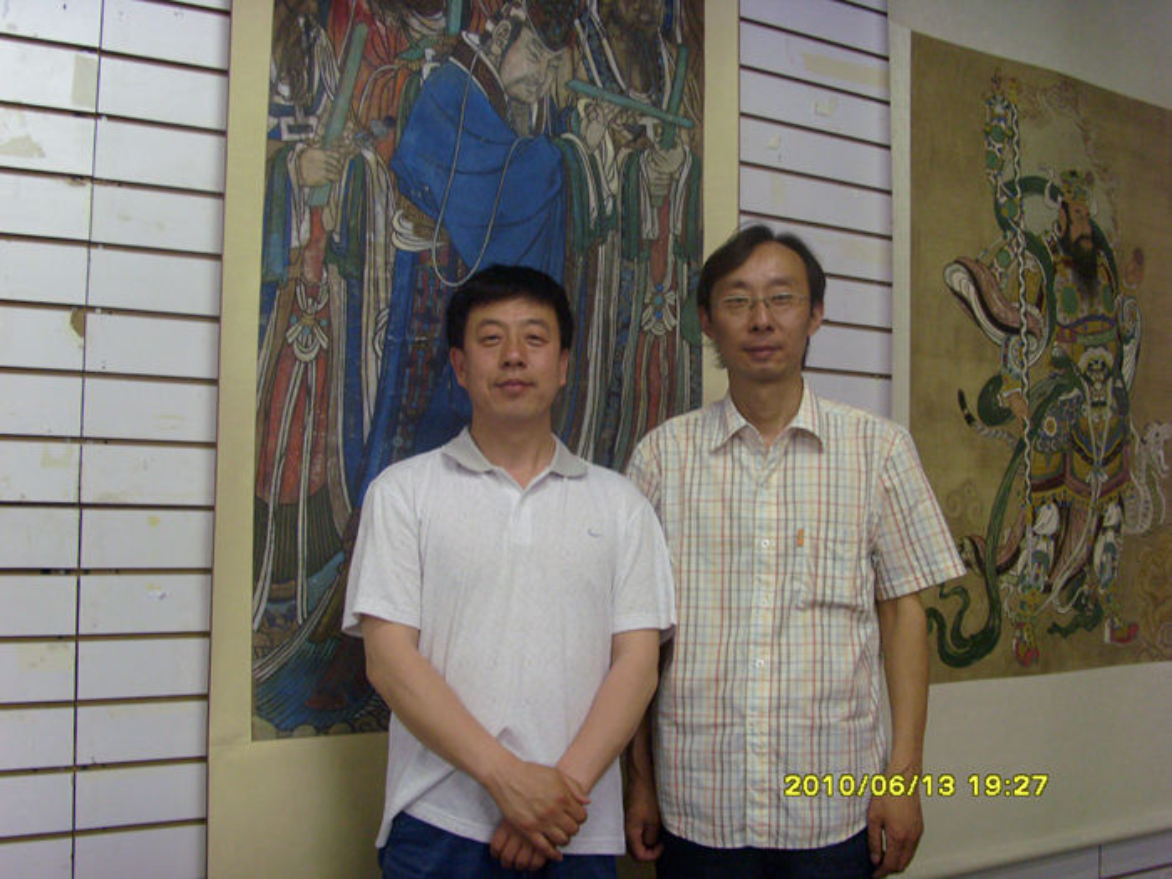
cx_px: 586
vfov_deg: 39.7
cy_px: 440
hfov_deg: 51.4
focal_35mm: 36
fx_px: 1219
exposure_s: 1/20
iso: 200
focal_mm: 6
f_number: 3.5
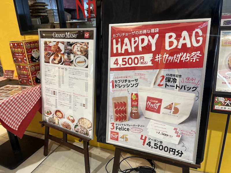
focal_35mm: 26
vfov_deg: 53.1
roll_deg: +3.6
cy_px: 86
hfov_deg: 67.3
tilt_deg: -20.4
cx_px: 116
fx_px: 174
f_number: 1.6
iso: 100
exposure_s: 1/120
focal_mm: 5.1
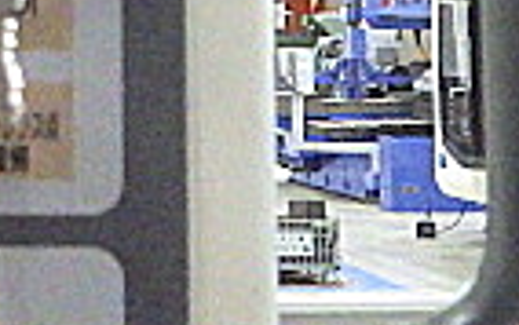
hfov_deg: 14.7
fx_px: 1897
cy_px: -117
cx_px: -219
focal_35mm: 134
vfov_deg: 9.6
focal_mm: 5
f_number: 3.5
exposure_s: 1/45
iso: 1000
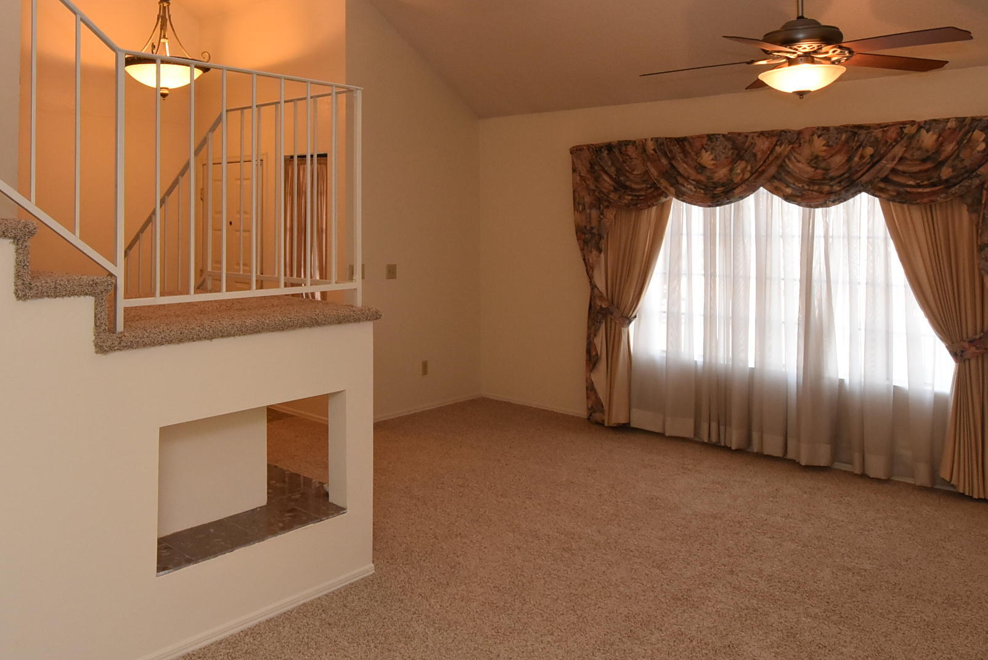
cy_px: 184
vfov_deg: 45.2
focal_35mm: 28
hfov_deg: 64.1
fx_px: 769
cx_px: 349
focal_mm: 10
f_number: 4.5
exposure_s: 1/80
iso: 800
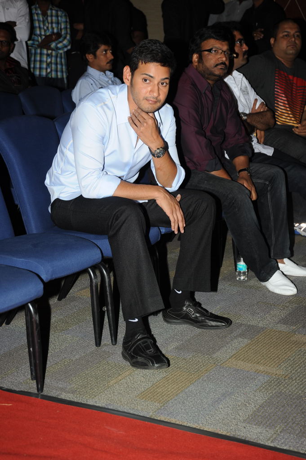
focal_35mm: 70
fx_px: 894
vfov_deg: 28.9
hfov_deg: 19.4
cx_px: 153
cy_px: 230
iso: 400
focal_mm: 70
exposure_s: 1/125
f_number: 6.3
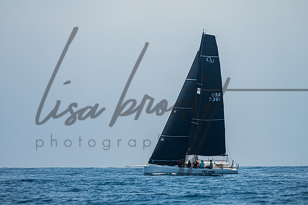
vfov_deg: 2.7
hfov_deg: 4.0
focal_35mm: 511
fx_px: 4375
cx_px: 160
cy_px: 74
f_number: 7.1
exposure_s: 1/2500
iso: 400
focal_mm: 400
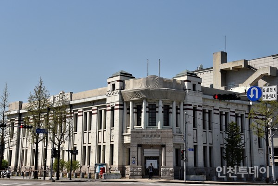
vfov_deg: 24.7
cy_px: 93
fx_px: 425
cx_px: 139
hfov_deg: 36.2
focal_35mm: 55
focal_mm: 55
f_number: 8
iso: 400
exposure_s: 1/1250
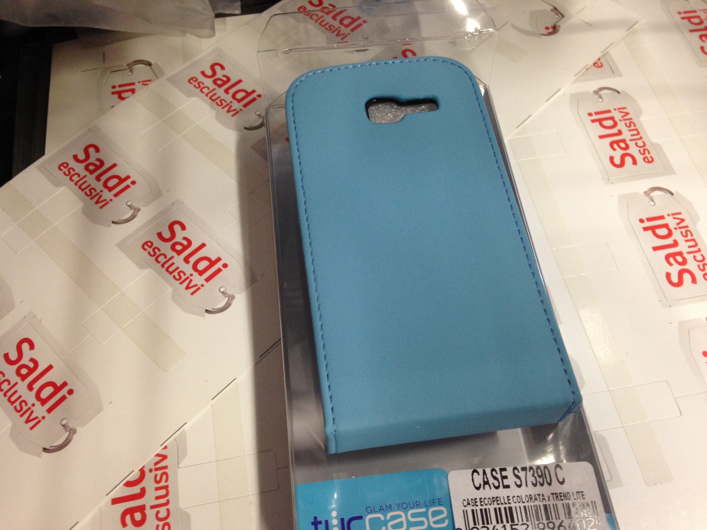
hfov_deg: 55.4
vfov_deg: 42.9
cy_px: 265
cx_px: 354
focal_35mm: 33
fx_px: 674
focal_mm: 4.12
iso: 200
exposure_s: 1/20
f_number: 2.4
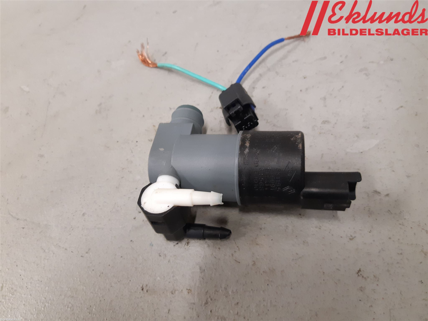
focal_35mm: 26
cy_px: 160
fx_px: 321
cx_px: 214
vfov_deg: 53.1
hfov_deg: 67.3
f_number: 1.7
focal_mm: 3.93
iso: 200
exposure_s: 1/50
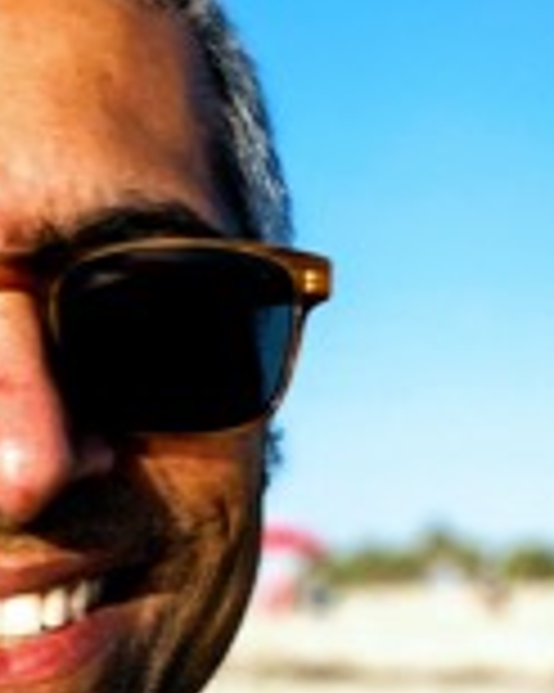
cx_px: -45
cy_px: 423
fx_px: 1662
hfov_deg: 18.3
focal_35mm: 81
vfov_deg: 23.5
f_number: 2.2
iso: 20
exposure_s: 1/611
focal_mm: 2.87
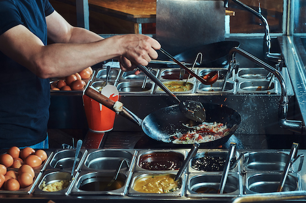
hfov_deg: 24.2
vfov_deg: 16.3
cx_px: 153
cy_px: 102
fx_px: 714
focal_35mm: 84
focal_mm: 56
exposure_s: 1/125
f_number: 5.6
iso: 500
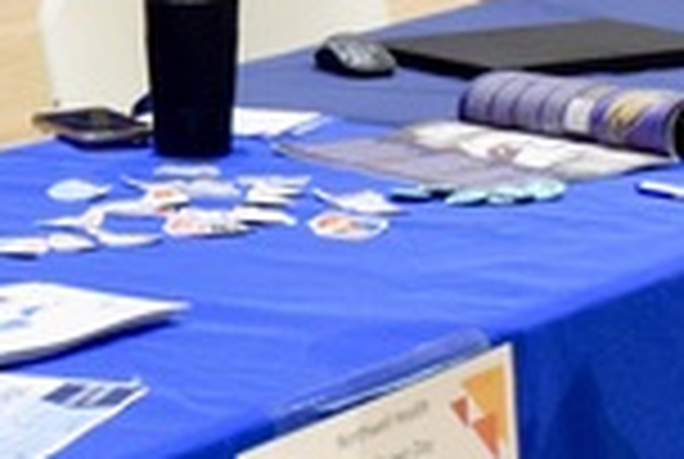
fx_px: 3750
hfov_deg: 10.1
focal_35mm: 197
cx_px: -320
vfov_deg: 7.0
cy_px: 97
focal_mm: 20
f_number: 3.5
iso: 1000
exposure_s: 1/60
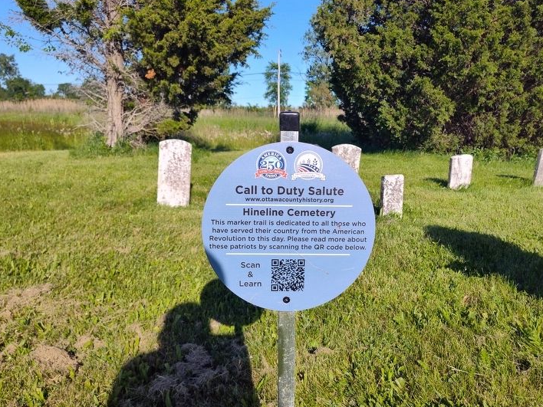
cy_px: 195
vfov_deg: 53.0
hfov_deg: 67.3
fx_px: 408
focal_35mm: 26
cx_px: 280
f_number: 1.8
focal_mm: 5.56
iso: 100
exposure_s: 1/1697
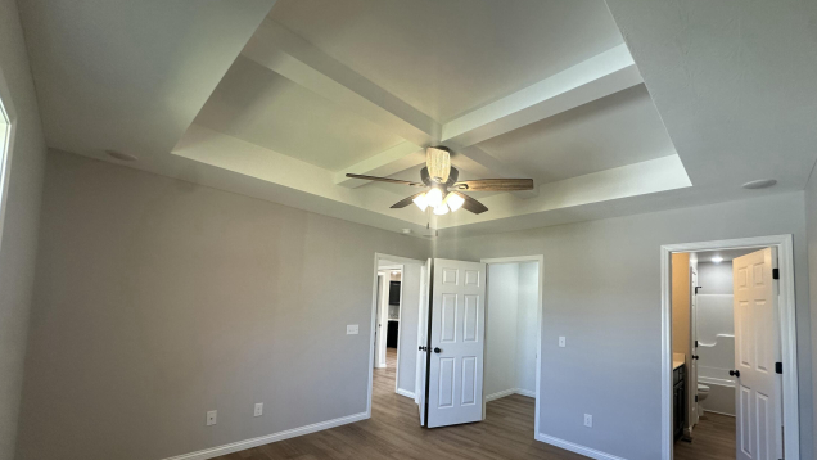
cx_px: 426
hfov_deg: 99.3
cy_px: 281
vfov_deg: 66.3
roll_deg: -2.8
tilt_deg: +3.9
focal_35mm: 16
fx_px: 347
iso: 160
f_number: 2.2
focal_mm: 2.22
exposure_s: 1/120
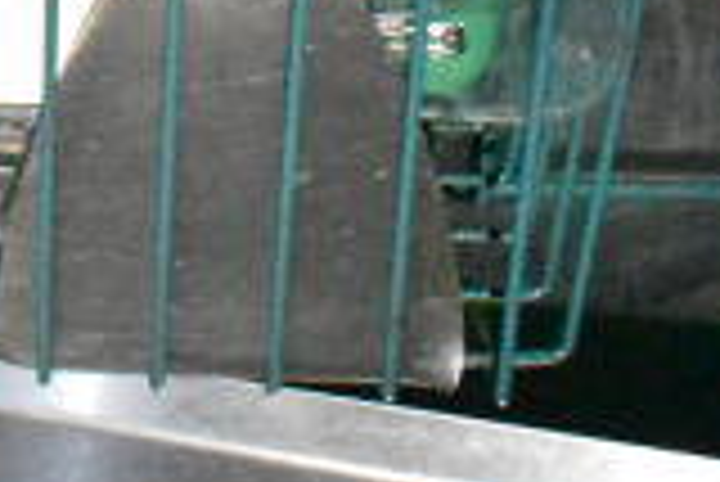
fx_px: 2522
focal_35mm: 126
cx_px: -288
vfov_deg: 10.3
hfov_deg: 15.3
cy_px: -372
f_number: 3.8
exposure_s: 1/40
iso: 22800
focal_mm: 22
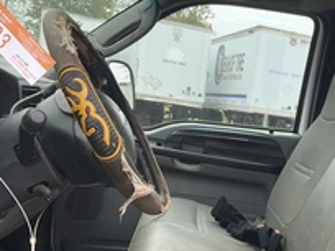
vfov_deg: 25.3
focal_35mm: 57
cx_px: 296
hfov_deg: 32.3
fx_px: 552
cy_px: 197
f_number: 1.8
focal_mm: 3
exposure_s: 1/122
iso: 32
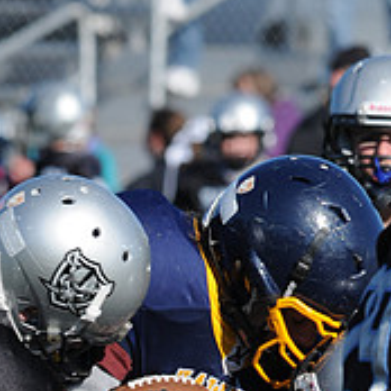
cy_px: 591
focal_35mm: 1272
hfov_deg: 1.4
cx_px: 46
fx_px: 16255
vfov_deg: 1.4
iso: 200
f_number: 9
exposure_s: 1/500
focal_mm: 300
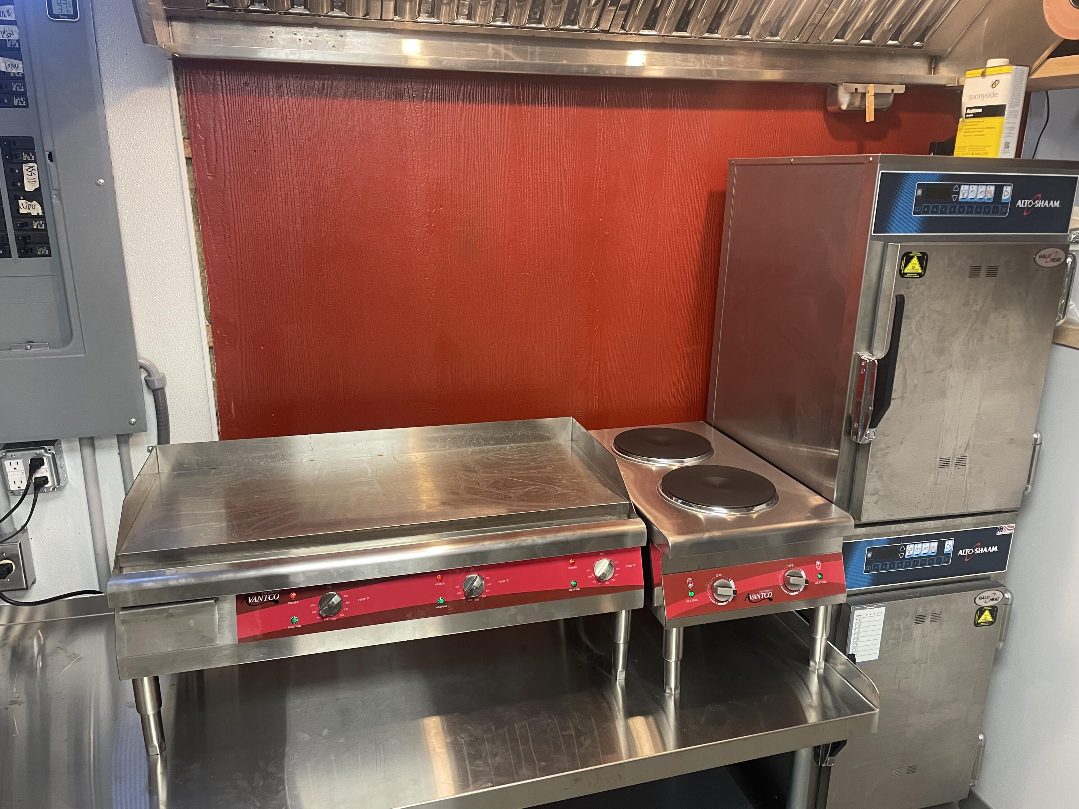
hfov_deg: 67.3
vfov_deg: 53.1
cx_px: 540
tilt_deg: -15.9
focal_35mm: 26
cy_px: 404
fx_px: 810
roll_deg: -0.4
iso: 200
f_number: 1.6
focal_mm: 4.2
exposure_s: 1/60
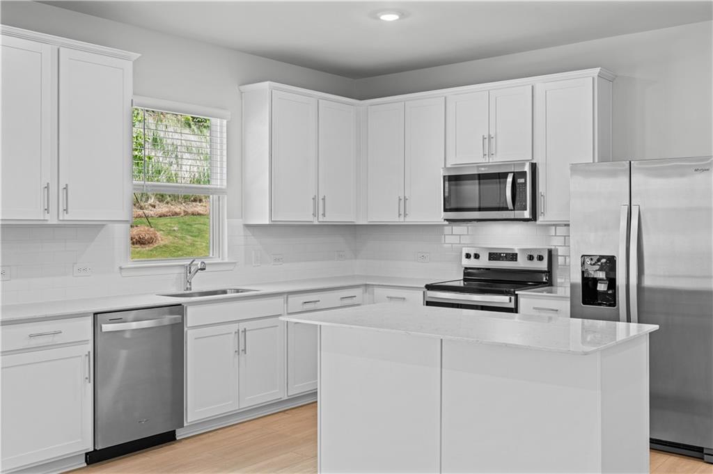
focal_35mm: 35
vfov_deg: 37.8
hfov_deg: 54.5
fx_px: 693
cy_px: 237
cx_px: 356
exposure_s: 1/8
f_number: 8
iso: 200
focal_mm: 35
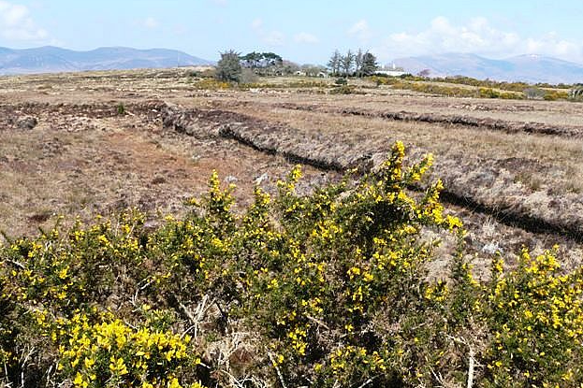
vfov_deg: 30.5
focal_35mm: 44
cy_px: 192
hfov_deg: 44.5
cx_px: 296
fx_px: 712
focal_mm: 7
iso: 100
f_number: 4
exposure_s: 1/500
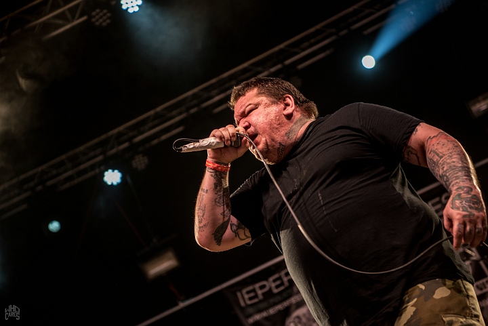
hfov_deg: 28.8
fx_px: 949
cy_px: 163
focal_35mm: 70
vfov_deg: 19.5
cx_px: 244
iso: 640
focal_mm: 70
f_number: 2.8
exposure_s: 1/100
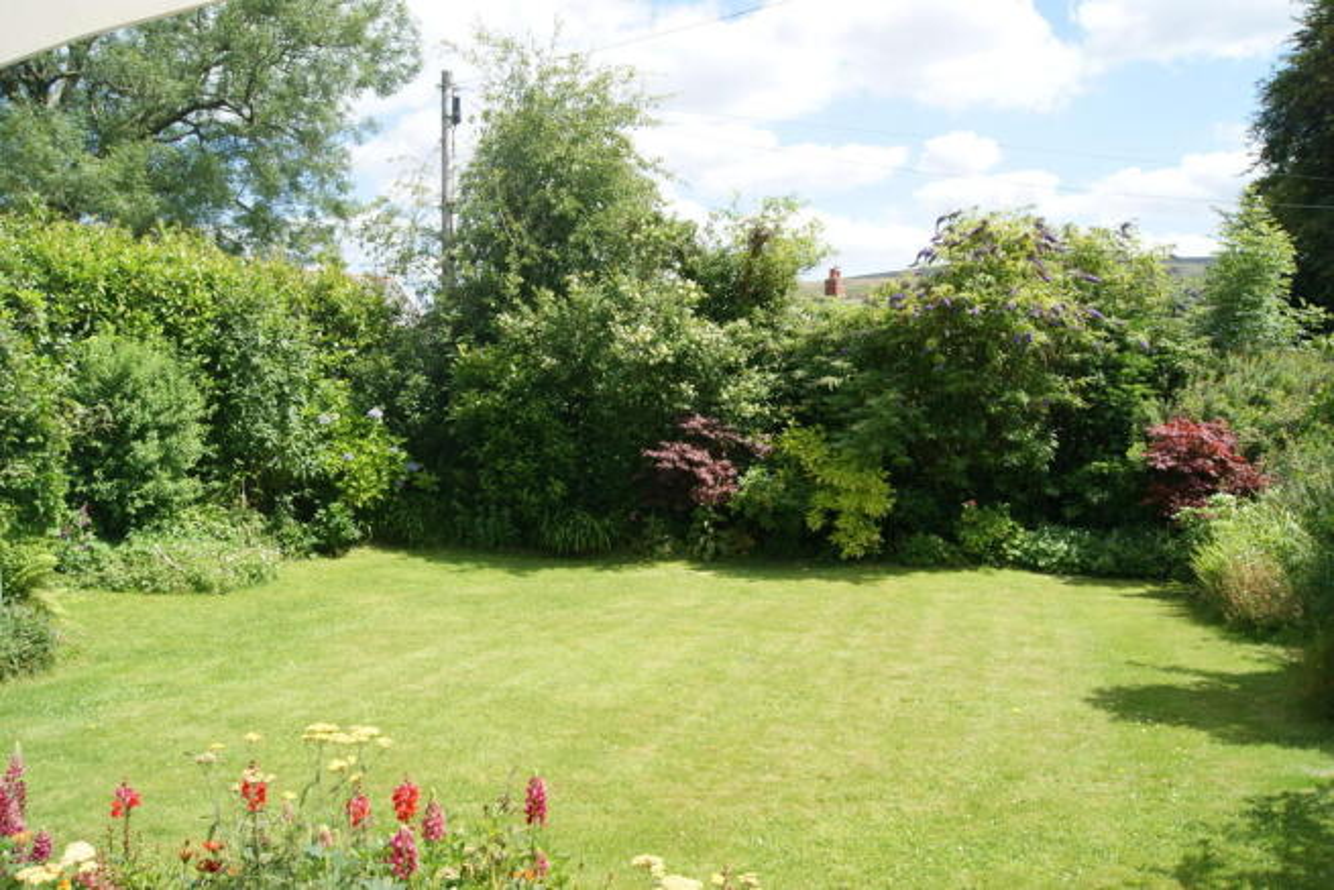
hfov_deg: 67.4
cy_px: 445
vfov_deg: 48.0
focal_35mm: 27
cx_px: 667
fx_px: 1001
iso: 100
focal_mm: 18
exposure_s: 1/80
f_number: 10
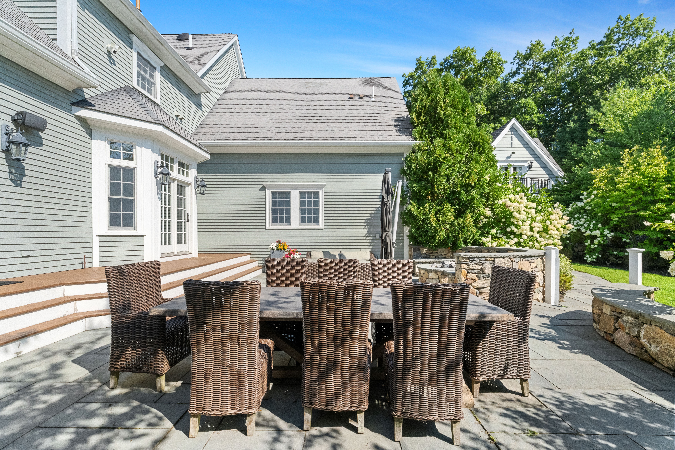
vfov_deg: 74.1
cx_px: 338
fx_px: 298
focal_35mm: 16
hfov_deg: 97.1
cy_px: 225
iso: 3200
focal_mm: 15.9
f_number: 11
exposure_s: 1/320
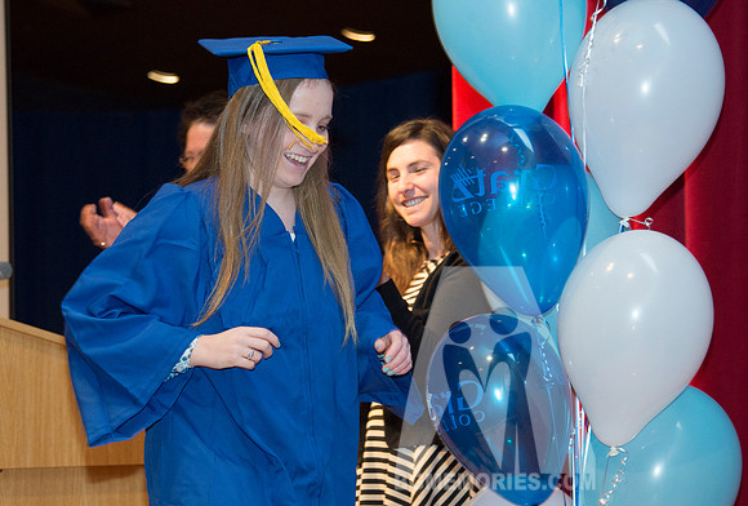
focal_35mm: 144
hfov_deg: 14.2
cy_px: 290
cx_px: 375
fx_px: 3010
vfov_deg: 9.6
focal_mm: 116
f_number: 5.6
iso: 2000
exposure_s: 1/80
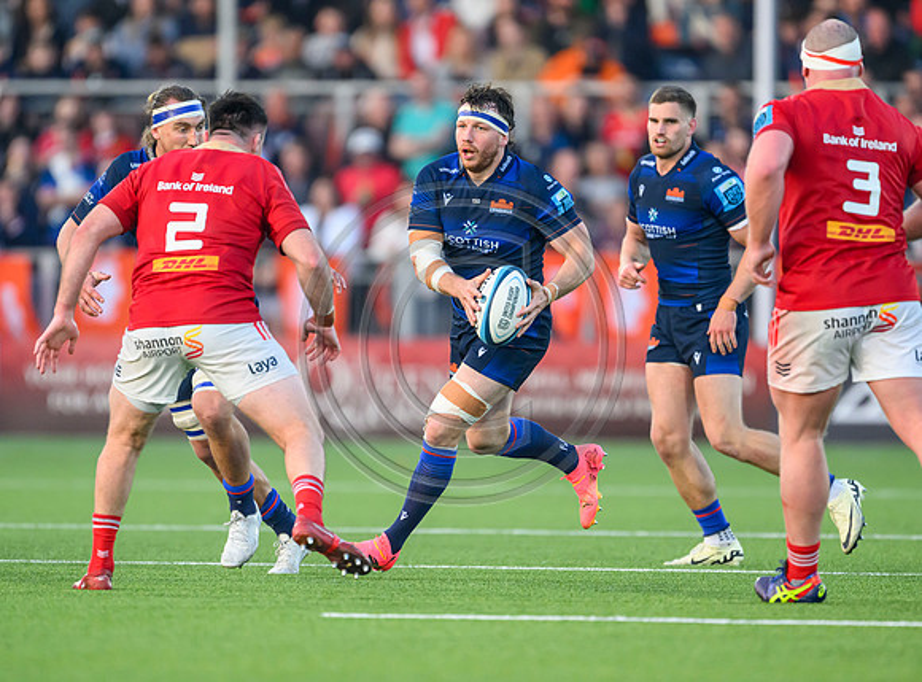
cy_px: 371
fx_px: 18235
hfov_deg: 2.9
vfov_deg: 2.1
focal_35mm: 688
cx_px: 477
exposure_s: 1/1600
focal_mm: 560
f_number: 4
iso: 3200
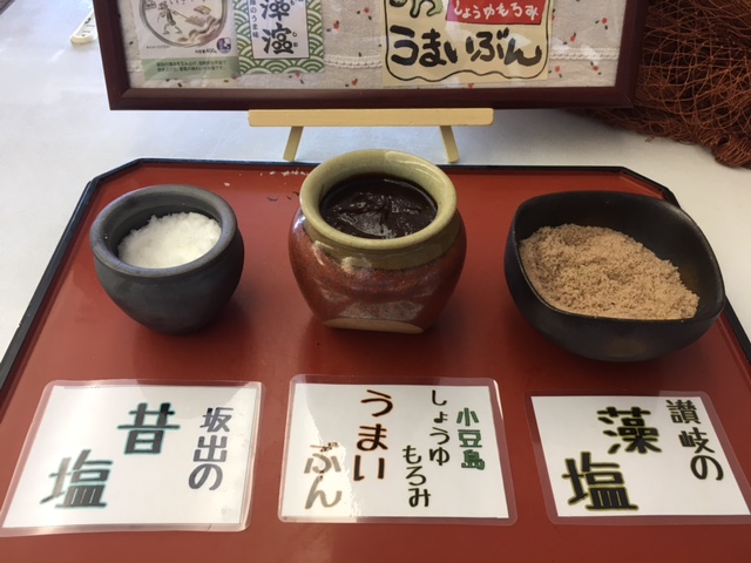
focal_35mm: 29
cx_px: 376
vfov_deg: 48.2
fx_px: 629
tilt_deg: -46.9
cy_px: 282
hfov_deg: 61.7
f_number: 2.2
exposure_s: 1/30
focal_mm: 4.15
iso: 64
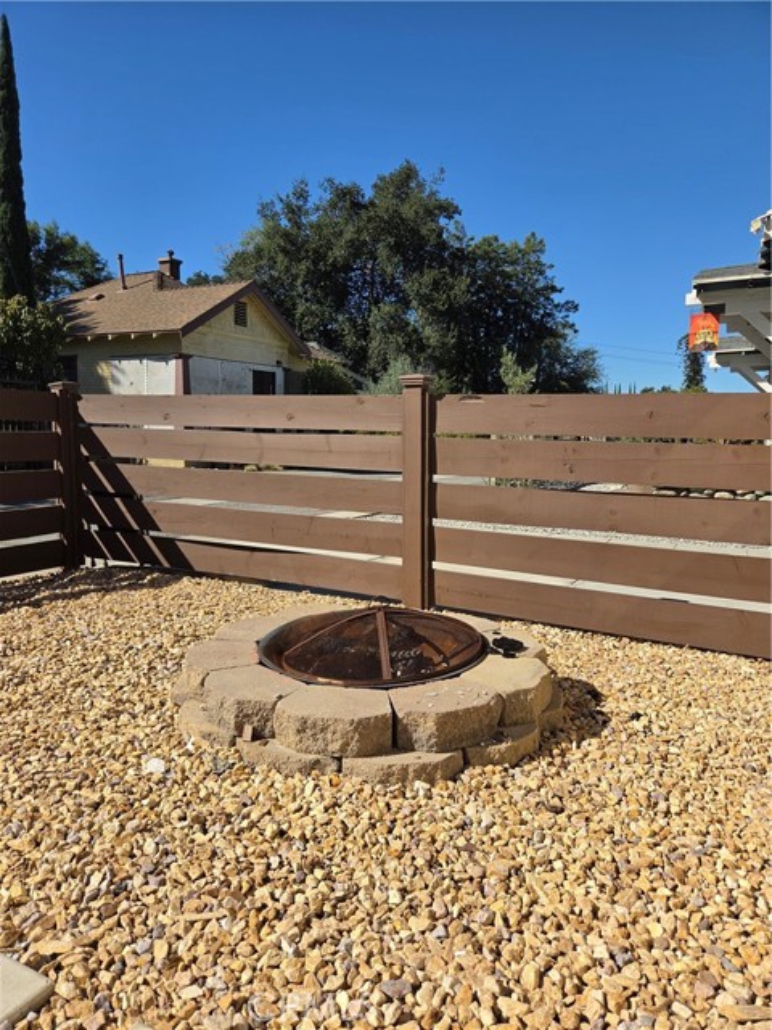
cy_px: 515
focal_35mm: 23
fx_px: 684
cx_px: 386
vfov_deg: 73.9
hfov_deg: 58.9
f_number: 1.8
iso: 80
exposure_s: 1/5259
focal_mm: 5.4
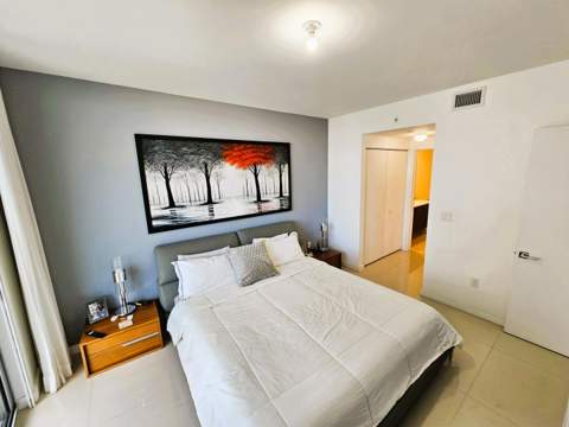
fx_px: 214
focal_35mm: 13
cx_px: 284
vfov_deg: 89.9
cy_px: 214
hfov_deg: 106.2
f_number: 2.2
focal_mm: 2.2
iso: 64
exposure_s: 1/60
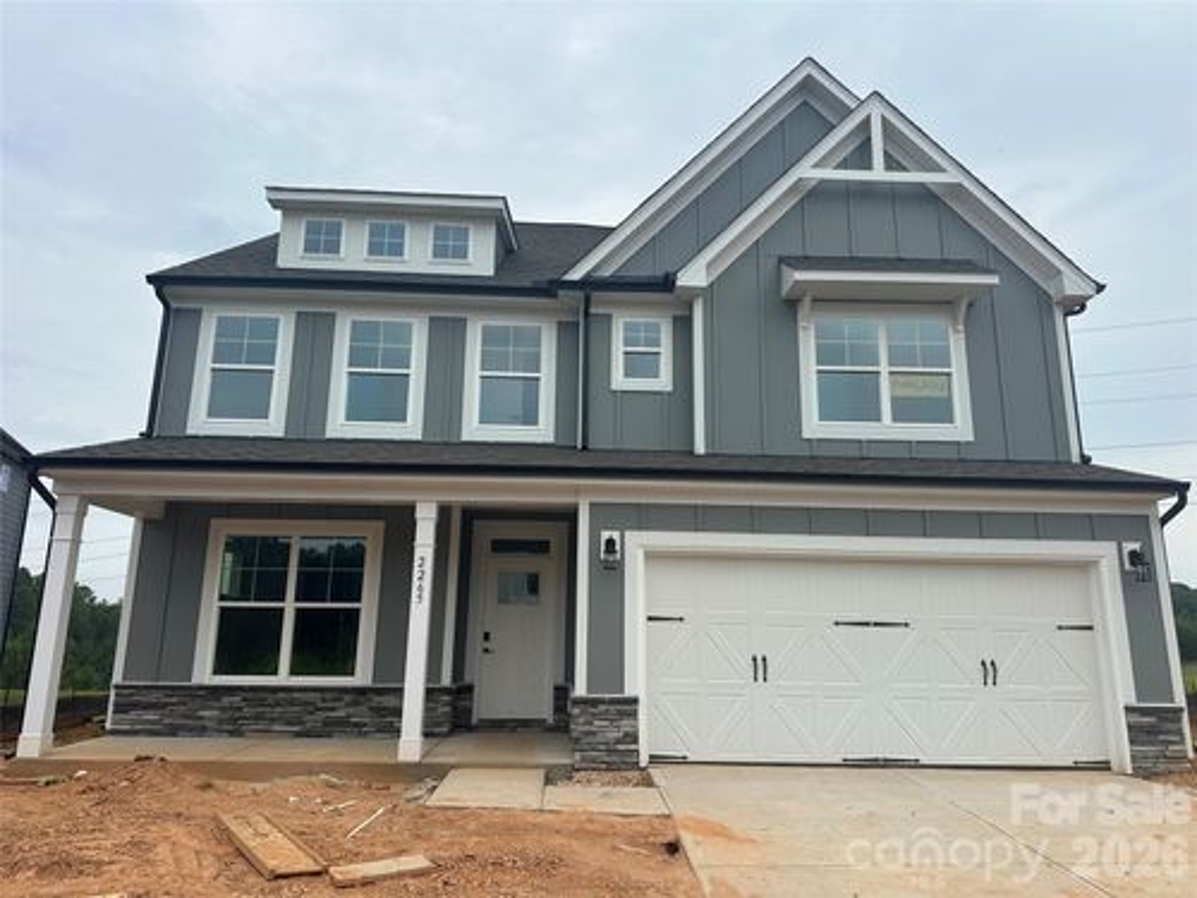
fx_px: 830
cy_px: 449
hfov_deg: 71.6
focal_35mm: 24
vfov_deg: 56.8
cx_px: 598
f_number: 1.78
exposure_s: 1/4762
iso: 80
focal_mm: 6.86
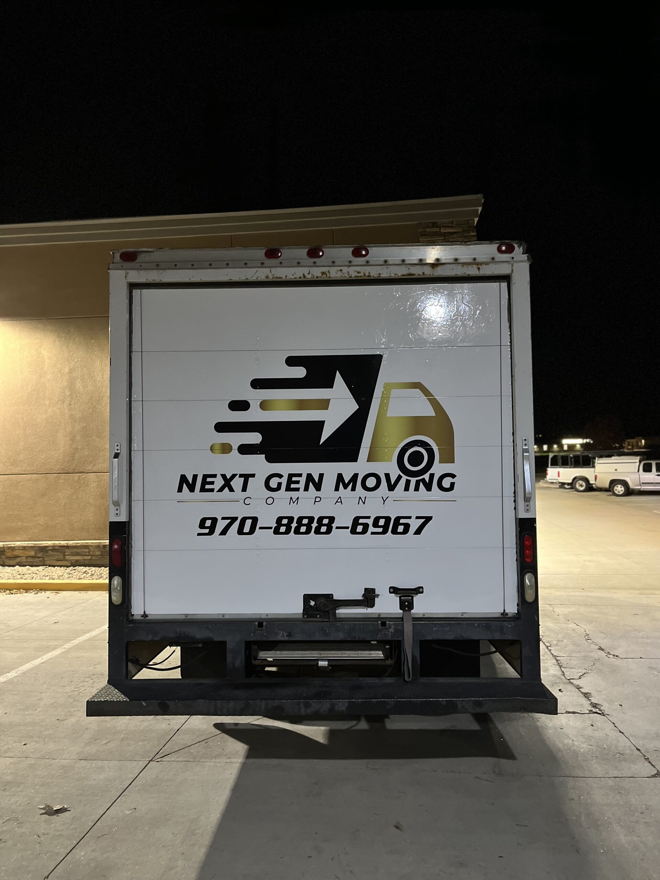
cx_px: 330
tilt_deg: +0.3
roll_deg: +2.1
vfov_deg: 67.3
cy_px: 440
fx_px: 661
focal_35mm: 26
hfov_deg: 53.1
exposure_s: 1/30
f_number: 1.6
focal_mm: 5.1
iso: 640
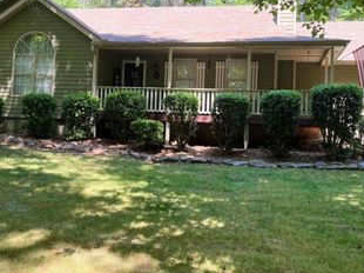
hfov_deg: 44.8
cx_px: 190
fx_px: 441
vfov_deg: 34.2
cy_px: 111
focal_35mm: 42
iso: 40
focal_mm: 5.1
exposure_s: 1/274
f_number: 1.6
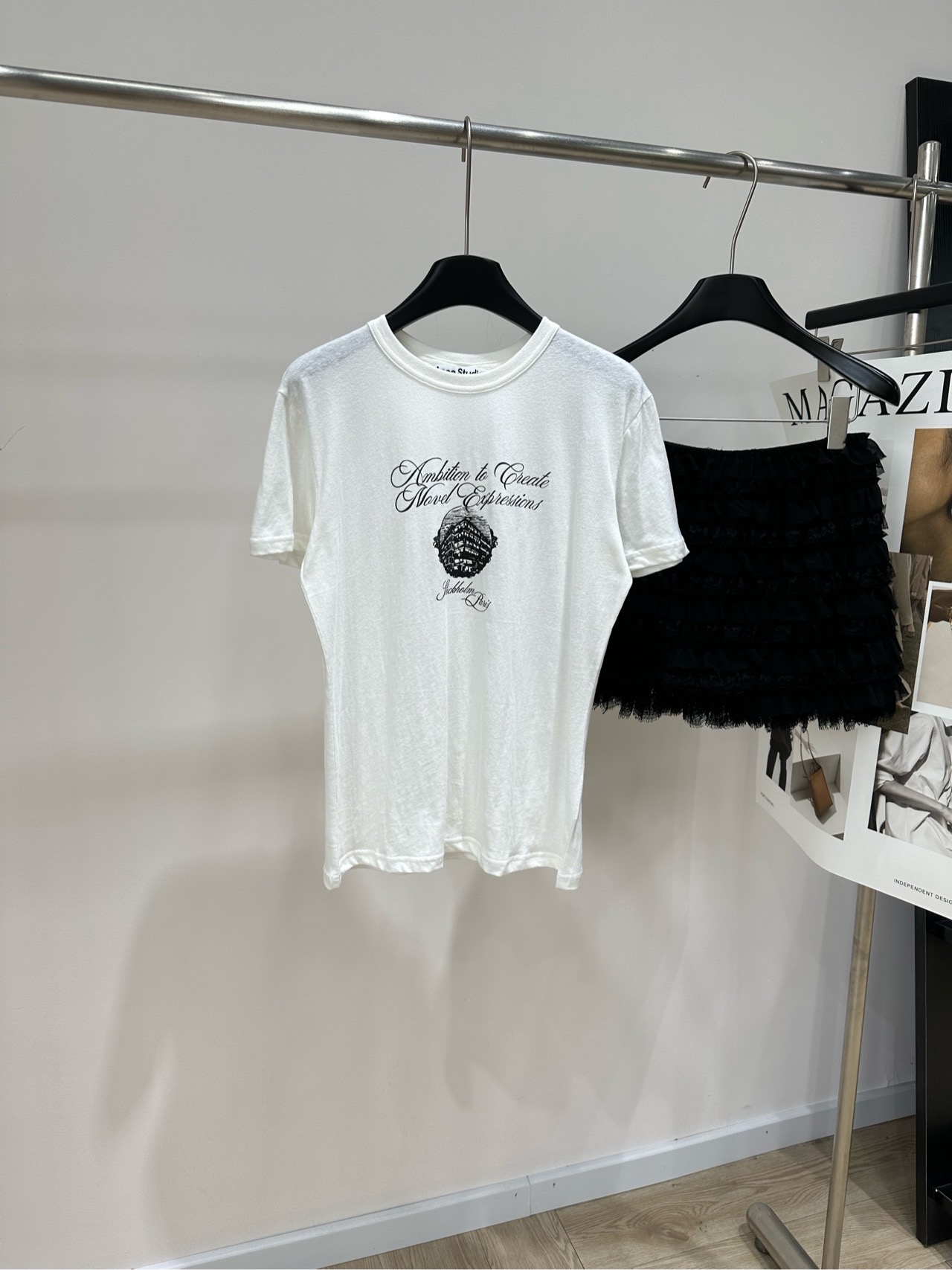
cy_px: 635
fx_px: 880
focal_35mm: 24
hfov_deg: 56.8
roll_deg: -0.5
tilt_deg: -10.7
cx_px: 476
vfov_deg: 71.6
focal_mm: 6.86
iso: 80
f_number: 1.78
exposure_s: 1/260
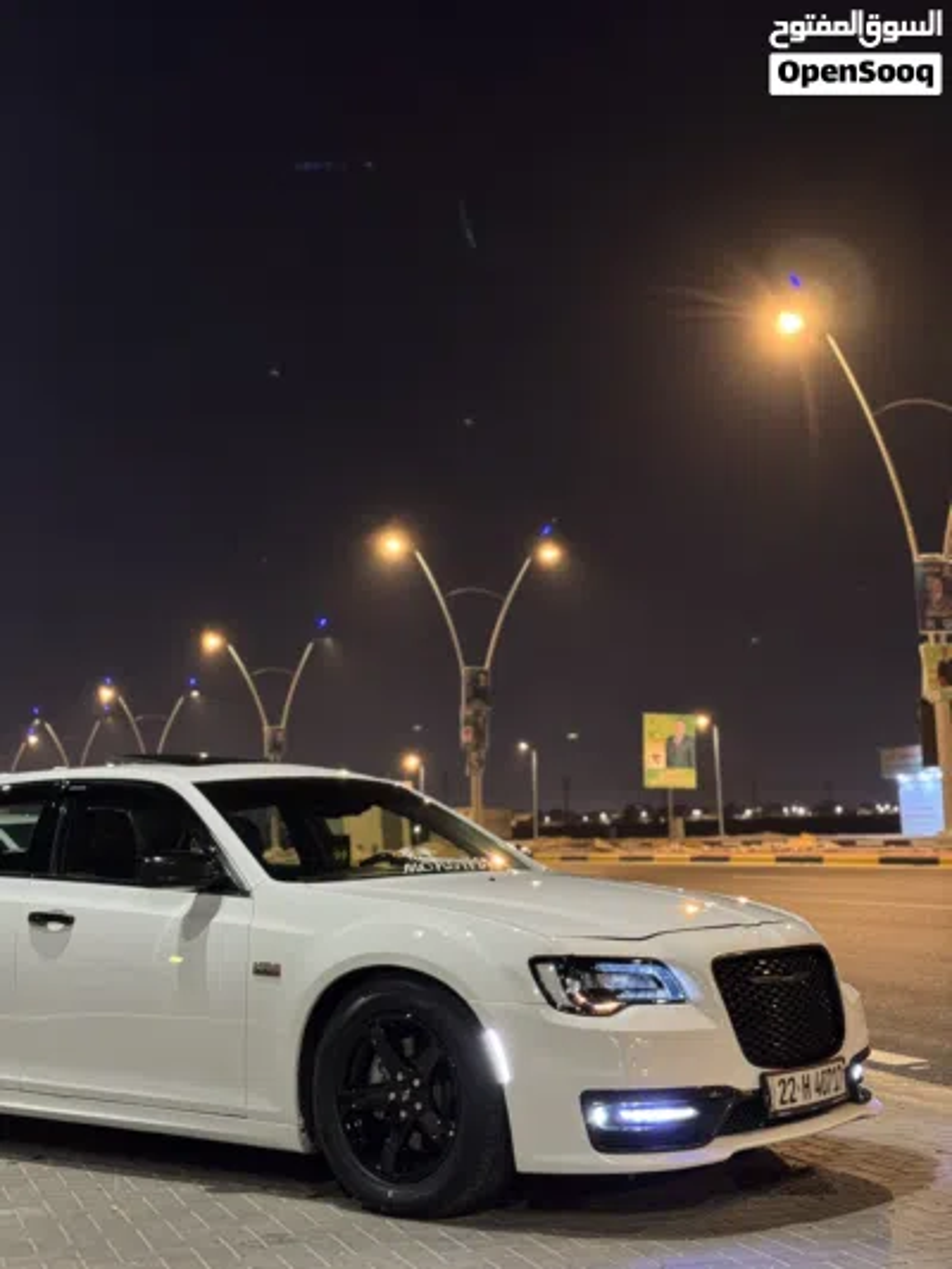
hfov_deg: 30.3
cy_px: 634
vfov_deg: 39.6
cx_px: 476
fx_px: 1759
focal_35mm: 48
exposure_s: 1/33
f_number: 1.78
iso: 320
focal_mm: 6.76
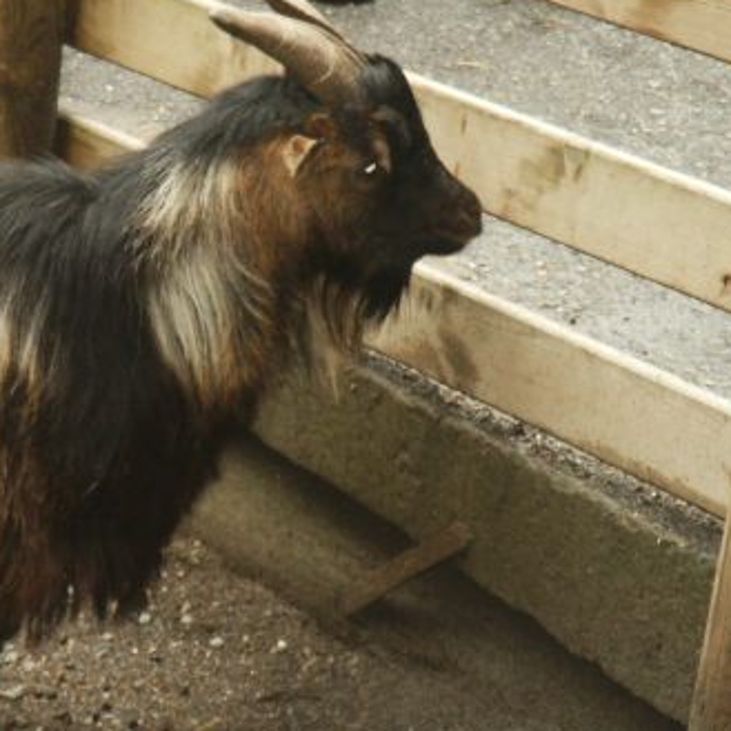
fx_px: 5352
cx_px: 76
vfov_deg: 7.8
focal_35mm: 224
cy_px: 336
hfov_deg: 7.8
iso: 200
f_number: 3.6
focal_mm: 28.23
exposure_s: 1/125
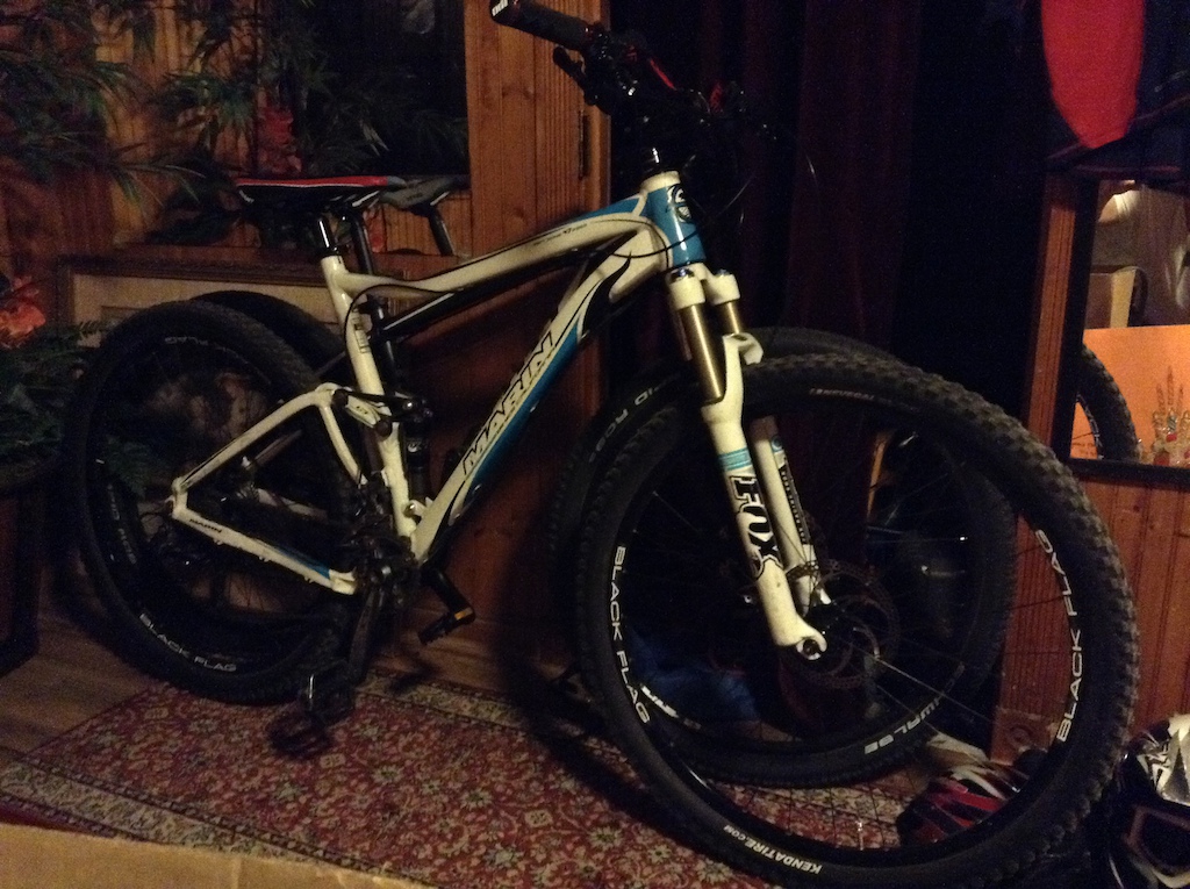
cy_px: 444
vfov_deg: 42.8
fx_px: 1133
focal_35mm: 33
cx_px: 595
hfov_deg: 55.4
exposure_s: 1/15
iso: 640
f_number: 2.4
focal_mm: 3.3
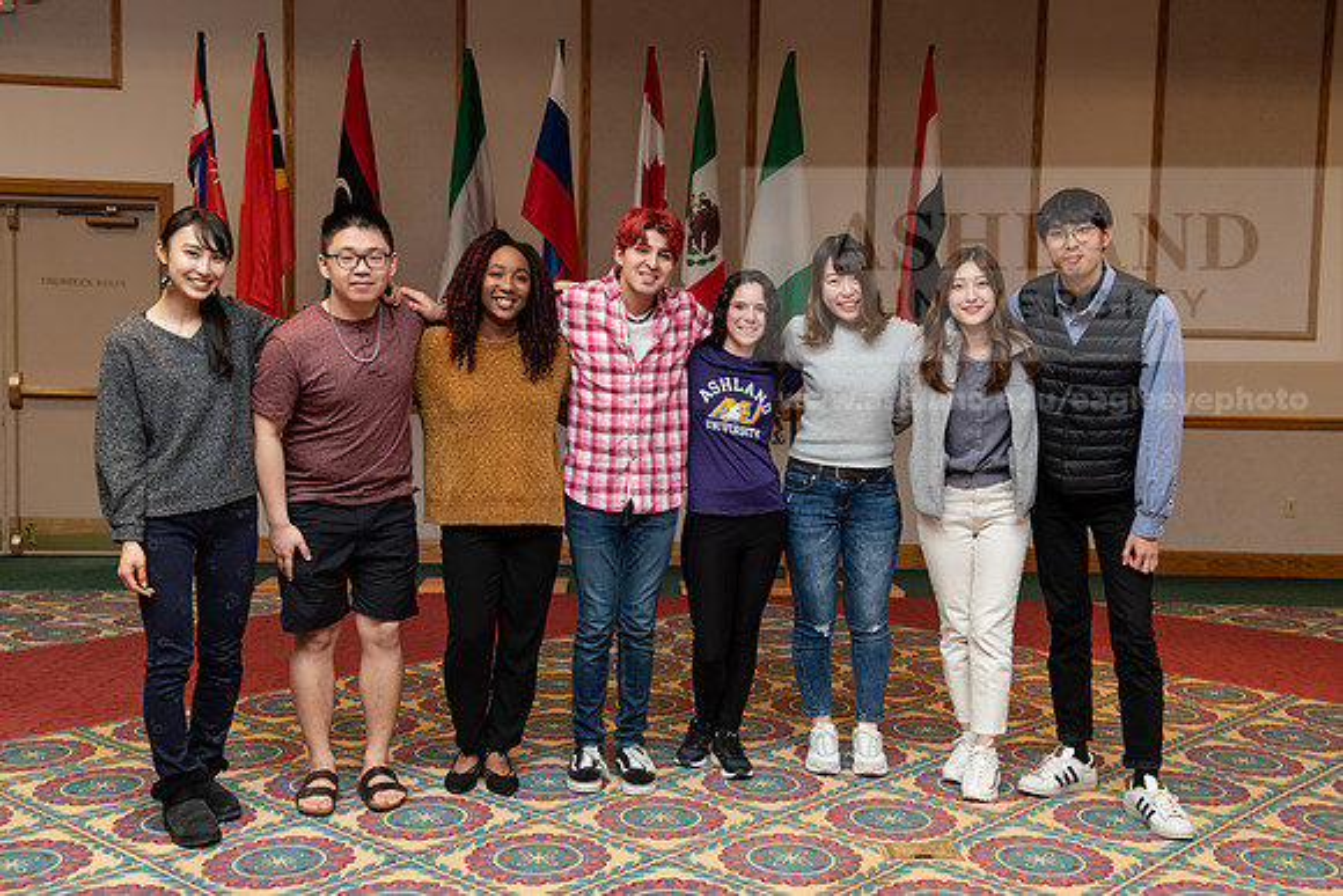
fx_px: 1418
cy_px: 448
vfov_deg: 35.1
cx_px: 672
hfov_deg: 50.7
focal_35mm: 38
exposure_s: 1/200
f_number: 5.6
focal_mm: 38
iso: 2000
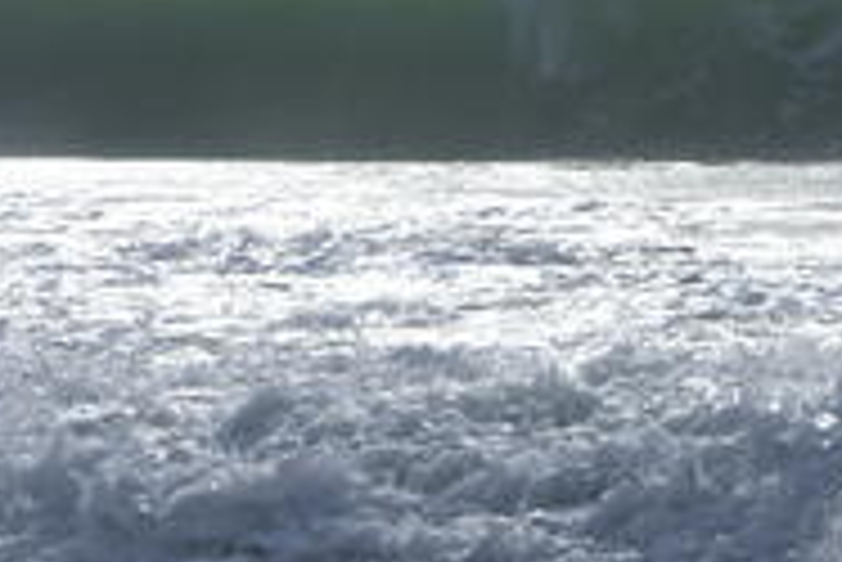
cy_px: 63
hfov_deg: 6.6
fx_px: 7233
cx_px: 837
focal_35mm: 309
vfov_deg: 4.5
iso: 100
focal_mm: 70
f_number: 9
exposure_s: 1/400
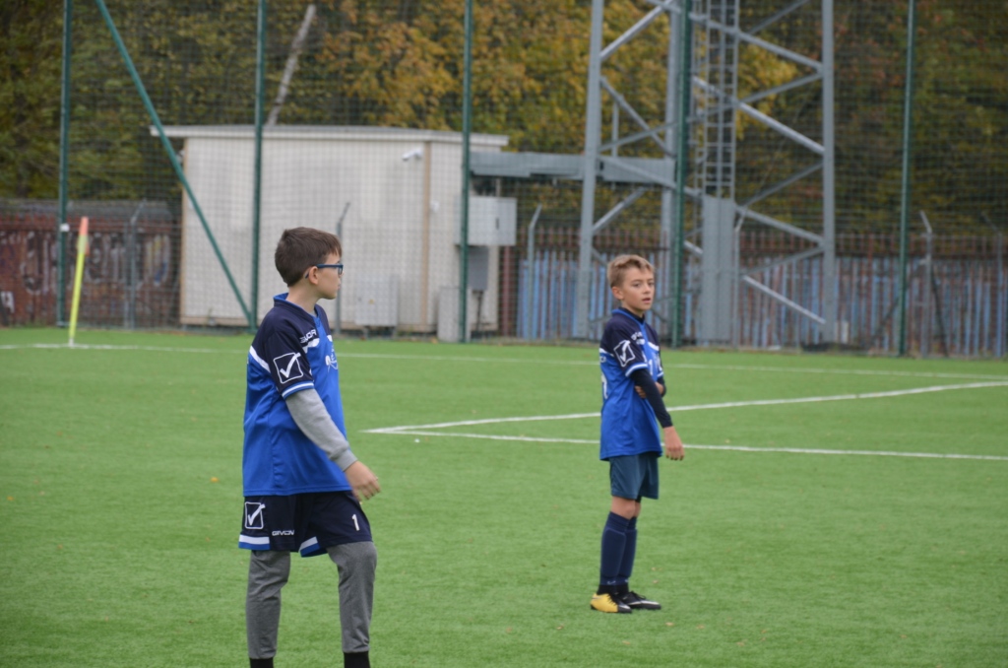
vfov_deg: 8.7
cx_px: 504
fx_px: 4400
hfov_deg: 13.1
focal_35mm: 158
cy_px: 334
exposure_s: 1/160
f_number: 5.6
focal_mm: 105
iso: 200
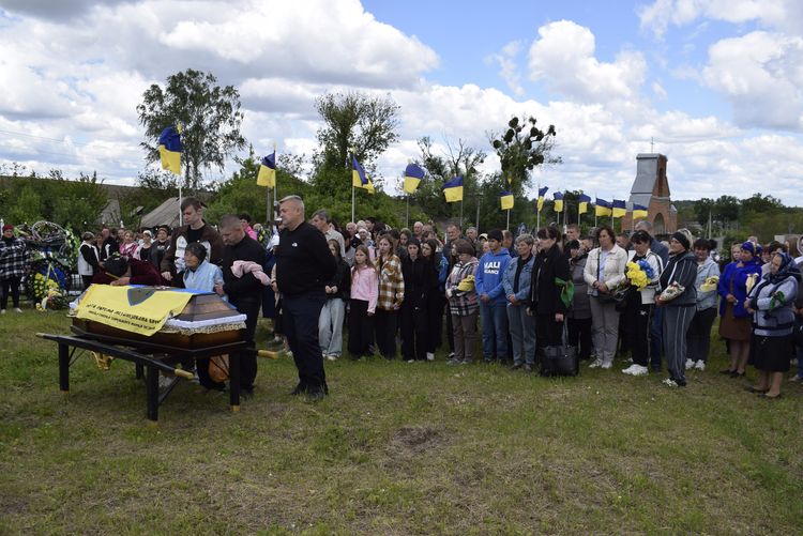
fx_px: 703
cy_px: 268
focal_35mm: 32
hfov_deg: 59.5
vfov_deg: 41.8
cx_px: 402
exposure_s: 1/200
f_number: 9
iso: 100
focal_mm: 21
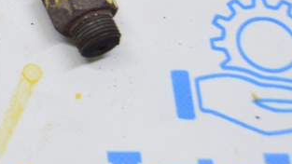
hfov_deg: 14.0
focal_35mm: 144
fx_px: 1115
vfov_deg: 8.2
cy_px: -106
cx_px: -141
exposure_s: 1/20
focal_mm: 28
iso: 400
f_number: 5.6
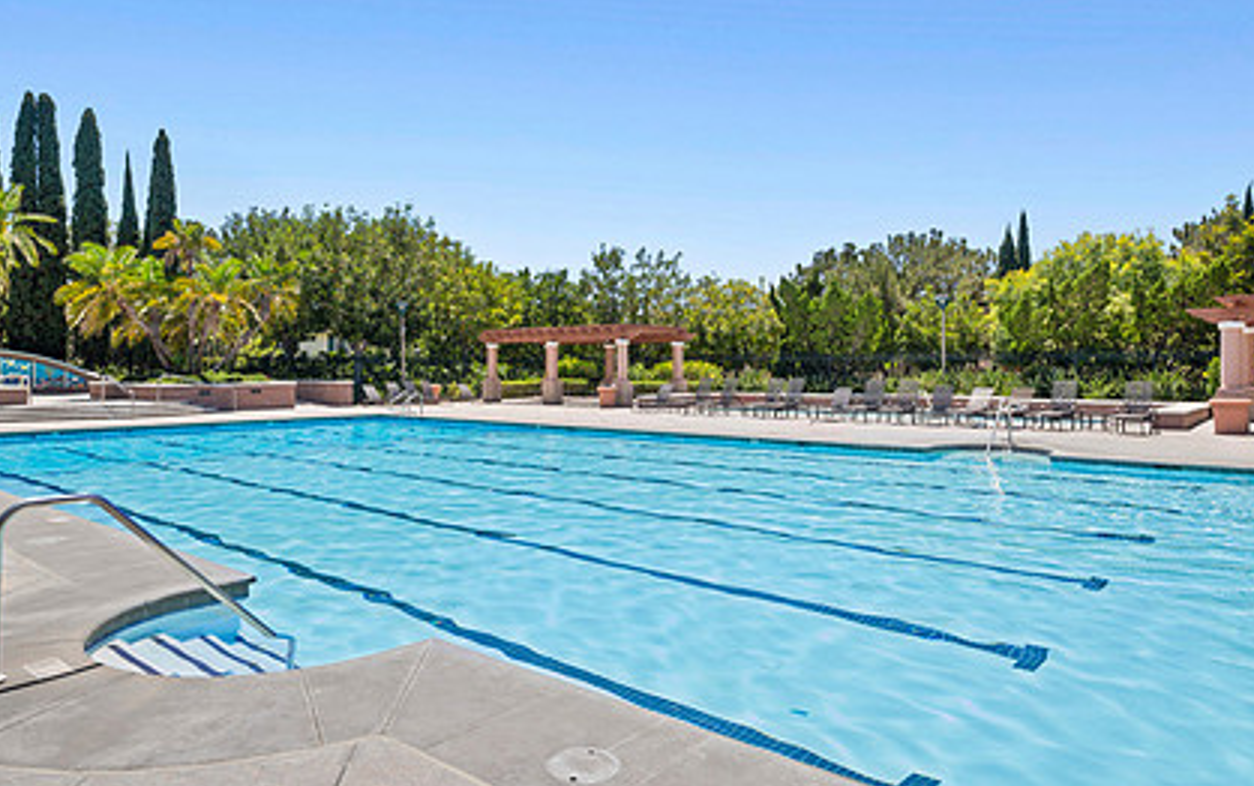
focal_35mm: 24
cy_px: 360
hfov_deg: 74.6
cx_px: 570
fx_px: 821
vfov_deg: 51.1
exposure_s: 1/125
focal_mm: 17
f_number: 9
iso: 100
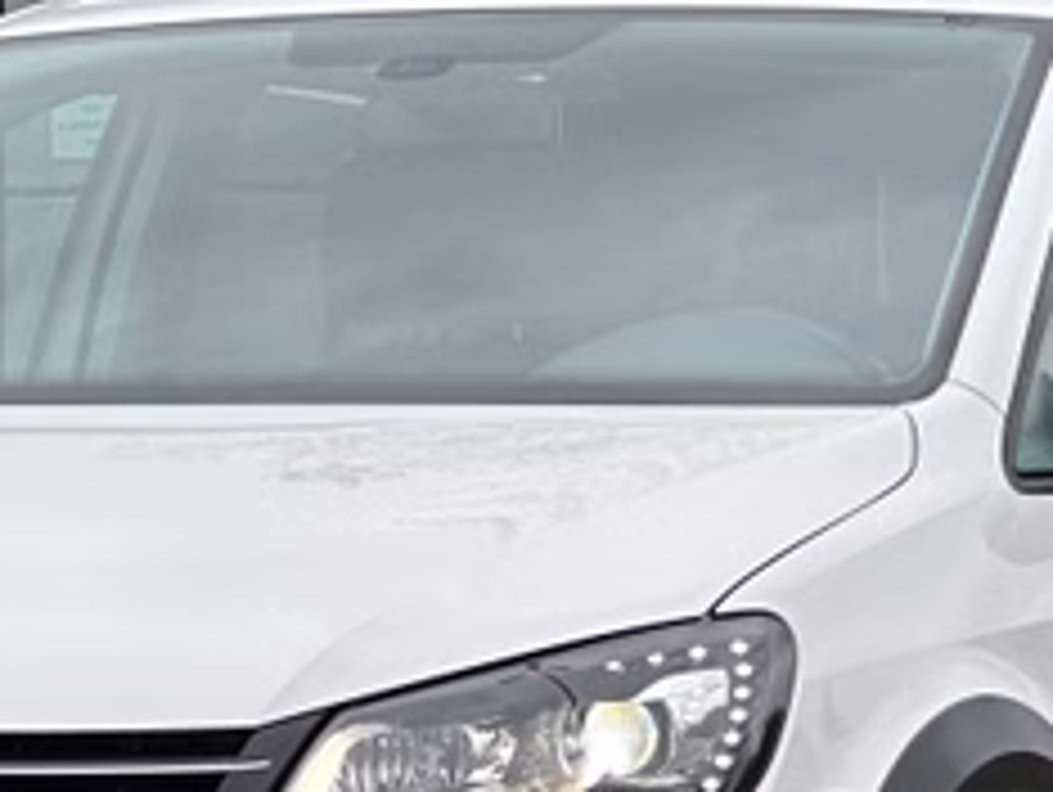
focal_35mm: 263
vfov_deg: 5.6
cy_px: 806
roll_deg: +0.1
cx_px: 405
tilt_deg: -3.4
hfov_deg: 7.5
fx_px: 8009
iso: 40
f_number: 2.8
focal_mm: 9
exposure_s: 1/246
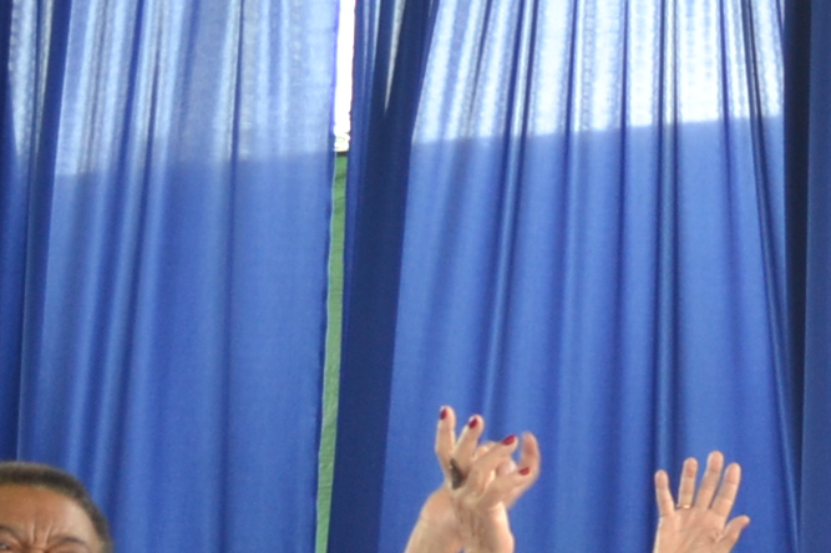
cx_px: 1531
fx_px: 3230
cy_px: 996
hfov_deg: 13.1
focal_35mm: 140
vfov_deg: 9.3
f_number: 4
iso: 400
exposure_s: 1/60
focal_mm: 18
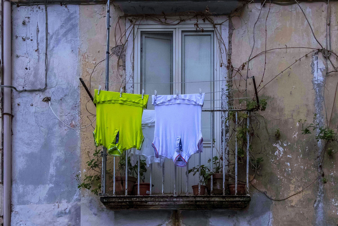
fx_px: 545
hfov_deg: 34.5
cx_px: 169
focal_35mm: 58
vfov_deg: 23.4
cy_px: 113
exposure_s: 1/250
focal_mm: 38.9
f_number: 9
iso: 4000
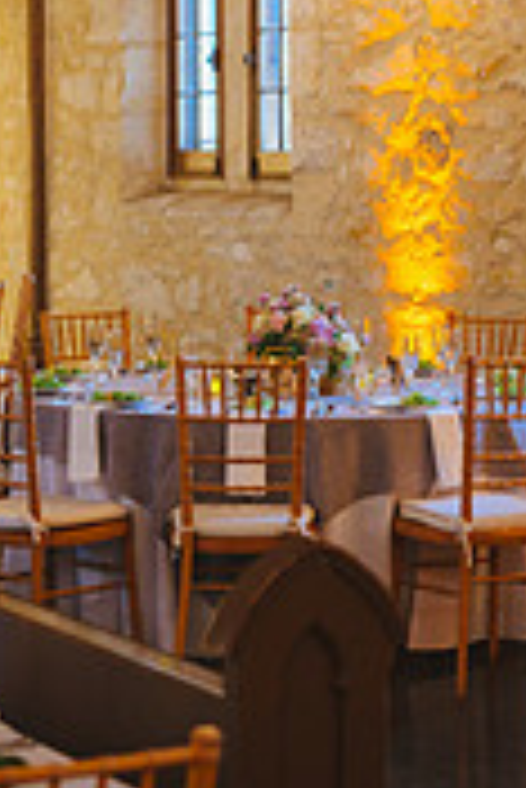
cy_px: 108
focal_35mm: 118
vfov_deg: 17.1
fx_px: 2581
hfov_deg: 11.6
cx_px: 353
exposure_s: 1/80
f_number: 2.8
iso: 1000
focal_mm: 46
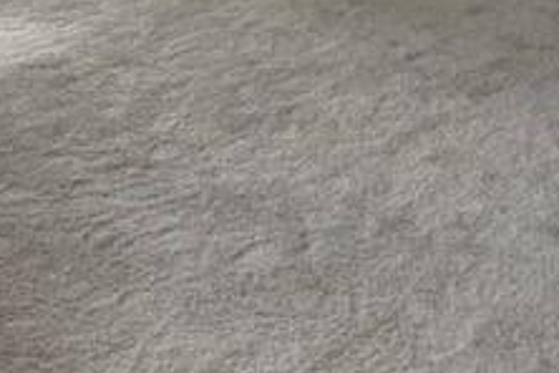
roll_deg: +0.5
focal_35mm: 78
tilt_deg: -13.8
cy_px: -108
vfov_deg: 16.6
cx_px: 637
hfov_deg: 24.1
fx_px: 1211
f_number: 1.5
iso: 100
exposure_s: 1/121
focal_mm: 5.7
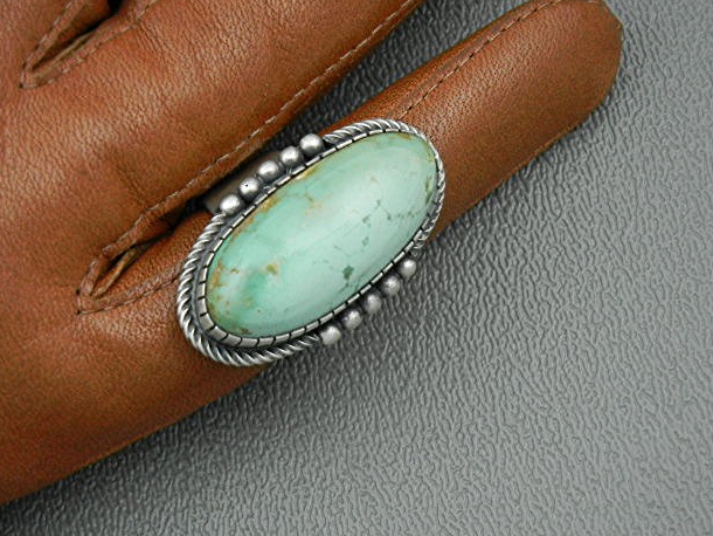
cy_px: 264
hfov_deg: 18.4
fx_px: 2205
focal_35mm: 107
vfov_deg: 13.8
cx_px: 371
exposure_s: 1/4.9
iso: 200
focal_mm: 18.3
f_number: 4.5
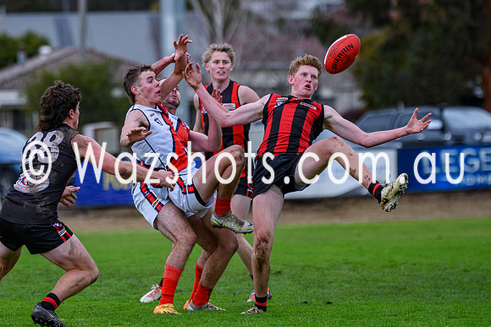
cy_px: 147
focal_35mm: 338
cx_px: 174
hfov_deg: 6.1
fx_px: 4613
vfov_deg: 4.1
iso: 800
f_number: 2.8
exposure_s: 1/4000
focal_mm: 165
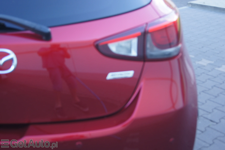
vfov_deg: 25.7
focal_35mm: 52
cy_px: 75
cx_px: 112
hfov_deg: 37.9
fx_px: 328
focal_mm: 35
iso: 200
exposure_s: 1/60
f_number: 5
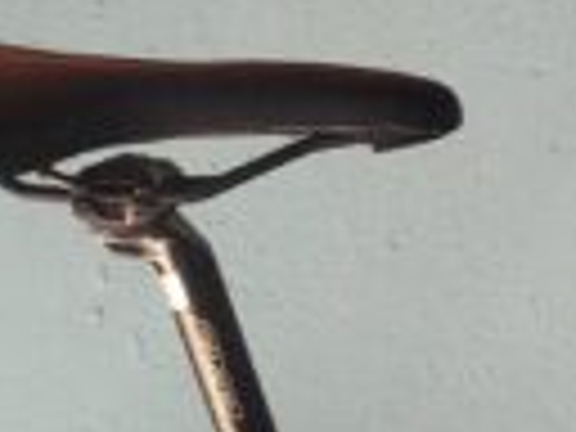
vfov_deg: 10.1
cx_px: 968
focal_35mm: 135
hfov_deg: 13.4
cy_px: 900
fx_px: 2246
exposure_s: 1/60
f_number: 1.7
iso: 100
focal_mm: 5.31
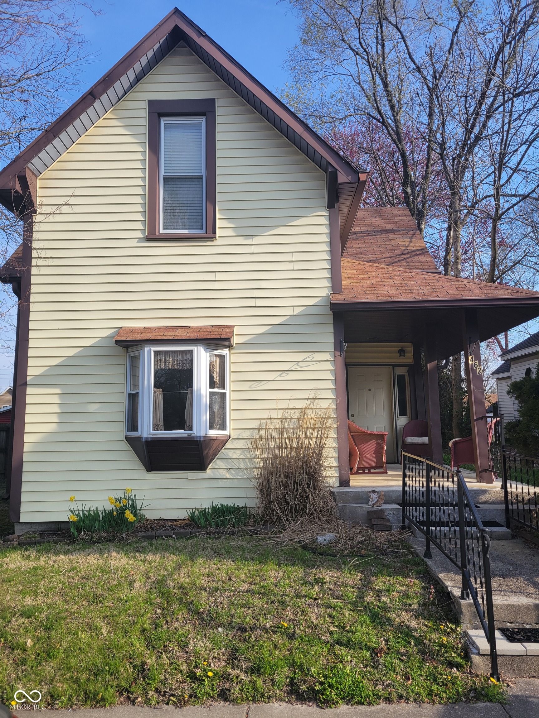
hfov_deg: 53.1
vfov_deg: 67.3
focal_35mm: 26
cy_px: 359
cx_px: 270
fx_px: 540
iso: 40
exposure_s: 1/1218
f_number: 1.8
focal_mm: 5.4
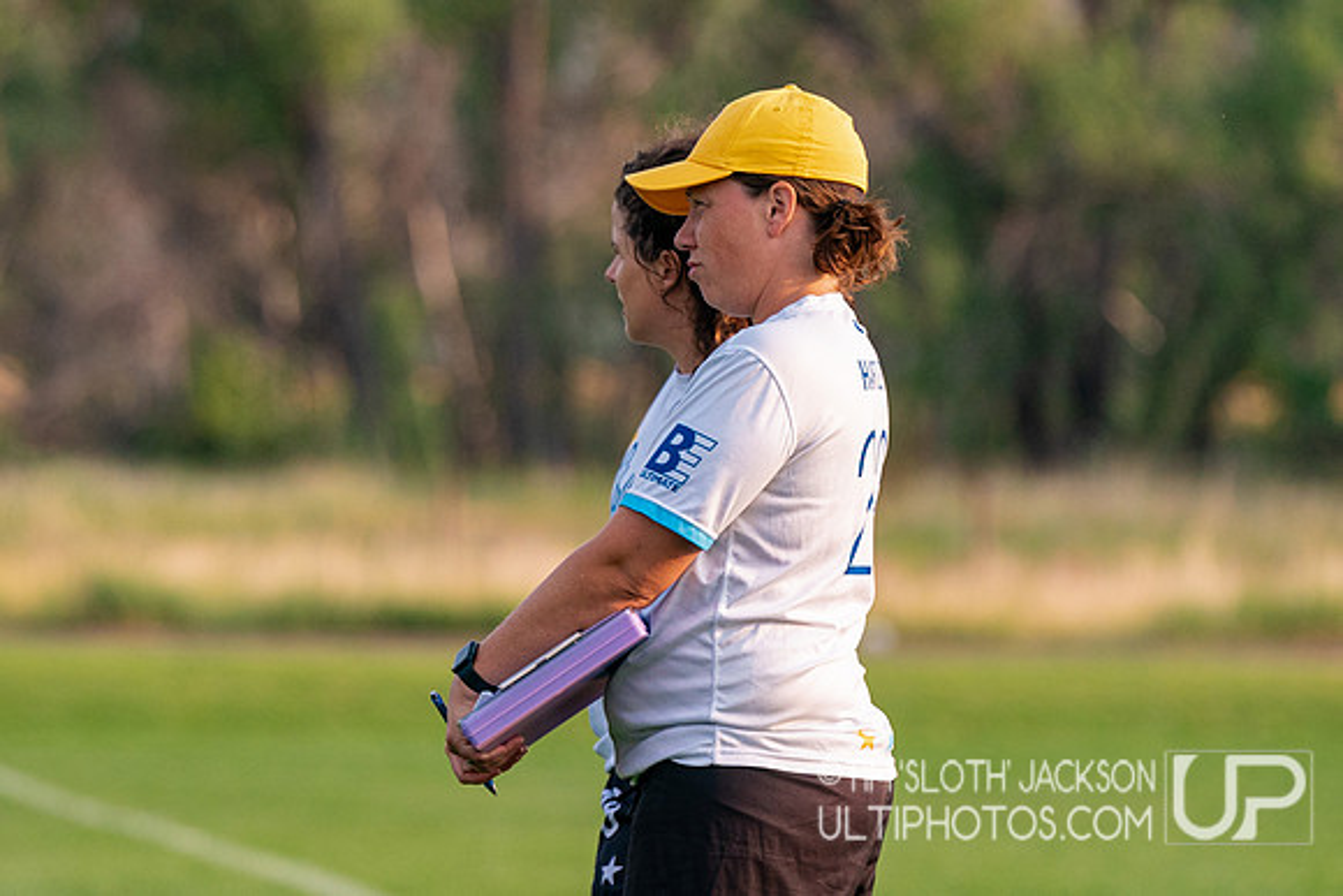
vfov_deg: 4.0
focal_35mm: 343
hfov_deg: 6.0
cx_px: 680
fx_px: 12809
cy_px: 495
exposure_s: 1/2500
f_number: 4
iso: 640
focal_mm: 200
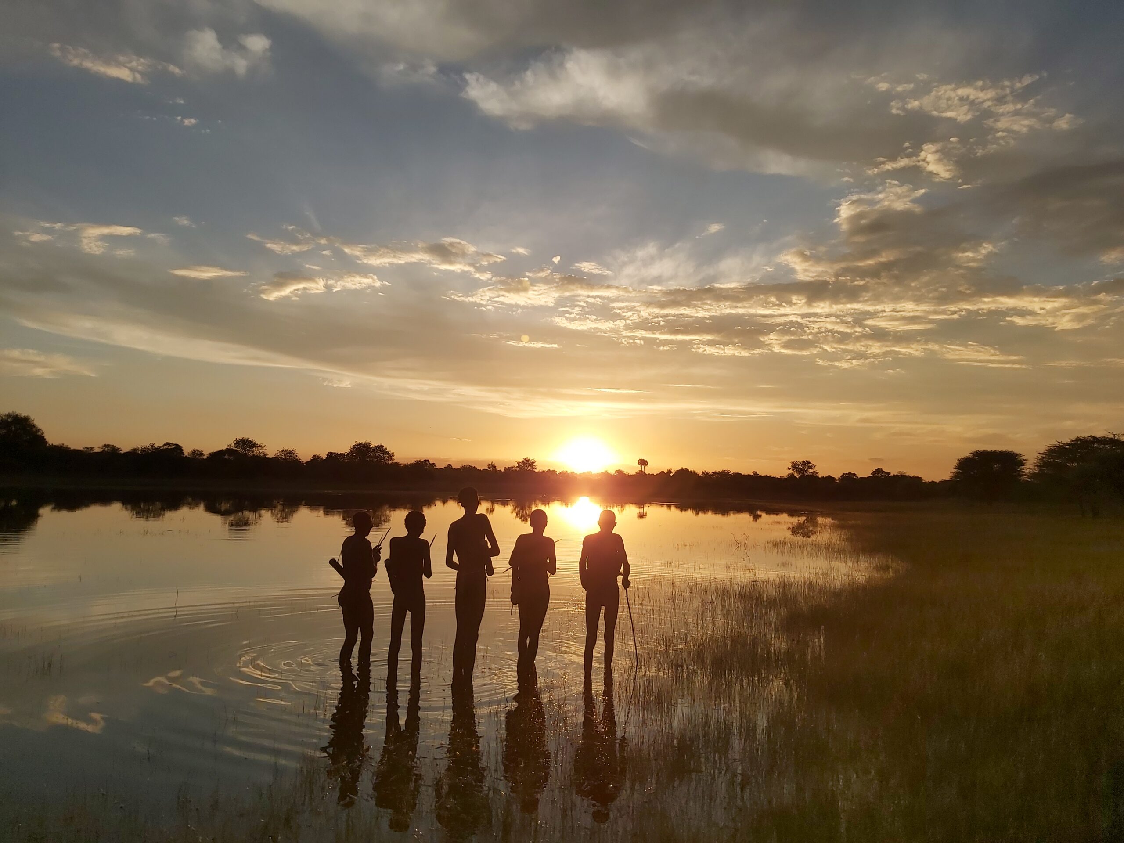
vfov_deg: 53.1
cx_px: 562
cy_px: 422
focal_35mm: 26
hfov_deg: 67.3
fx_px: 844
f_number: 1.7
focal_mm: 3.92
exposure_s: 1/2963
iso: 64
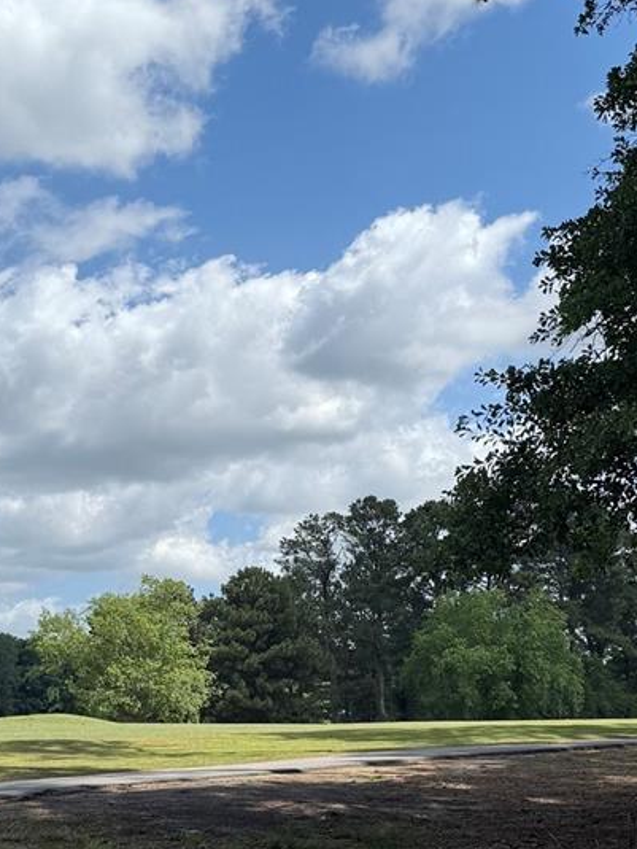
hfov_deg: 21.3
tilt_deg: +6.3
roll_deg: +1.6
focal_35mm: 69
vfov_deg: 28.0
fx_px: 1692
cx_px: 294
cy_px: 572
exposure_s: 1/5714
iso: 80
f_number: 1.78
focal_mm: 6.76
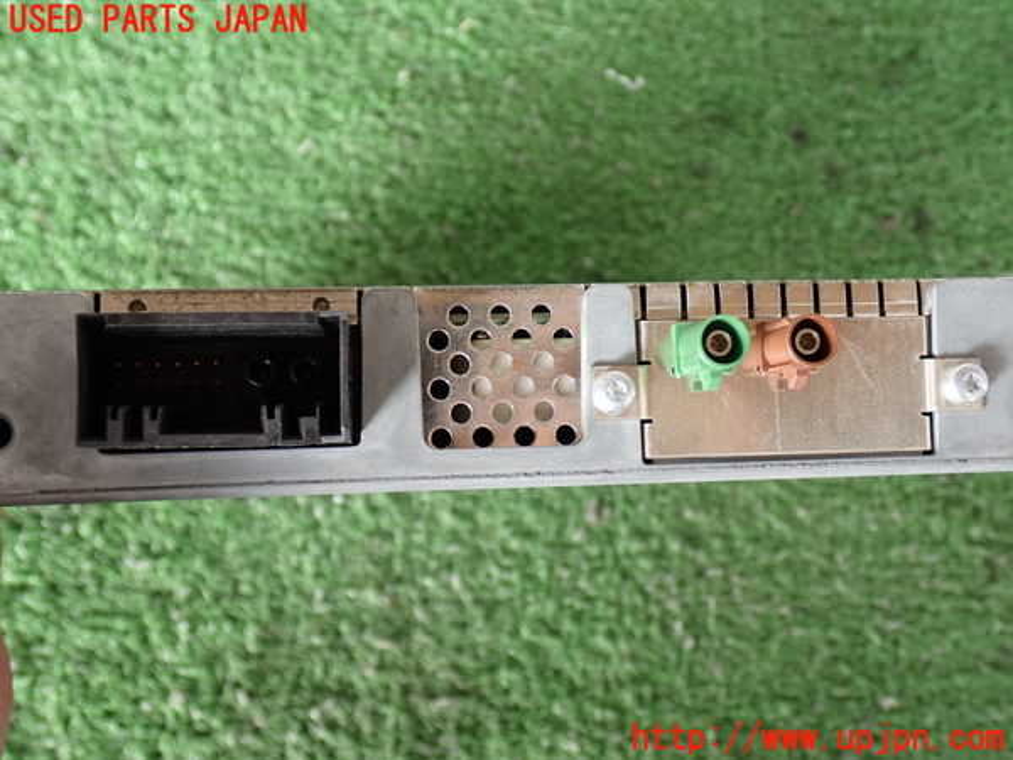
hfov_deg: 49.0
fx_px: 1112
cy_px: 380
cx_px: 506
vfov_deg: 37.7
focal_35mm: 38
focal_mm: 6.83
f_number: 2.7
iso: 200
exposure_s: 1/40
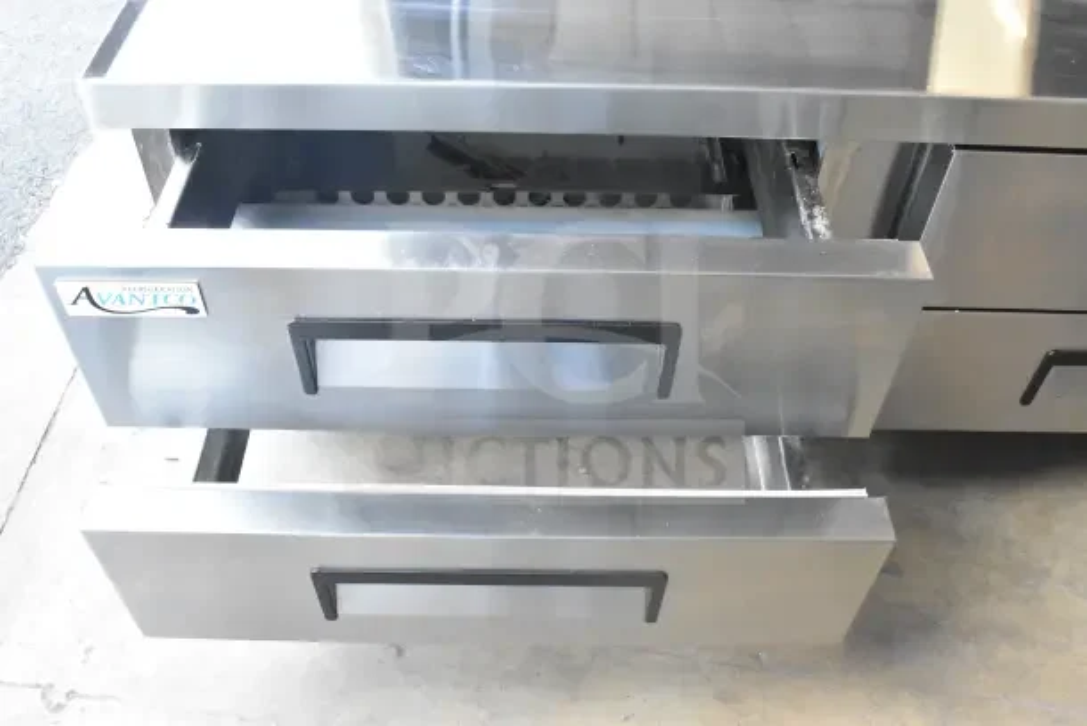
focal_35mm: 33
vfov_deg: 40.0
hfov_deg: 57.2
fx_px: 997
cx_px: 544
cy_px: 363
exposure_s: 1/250
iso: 6400
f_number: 8
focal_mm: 22
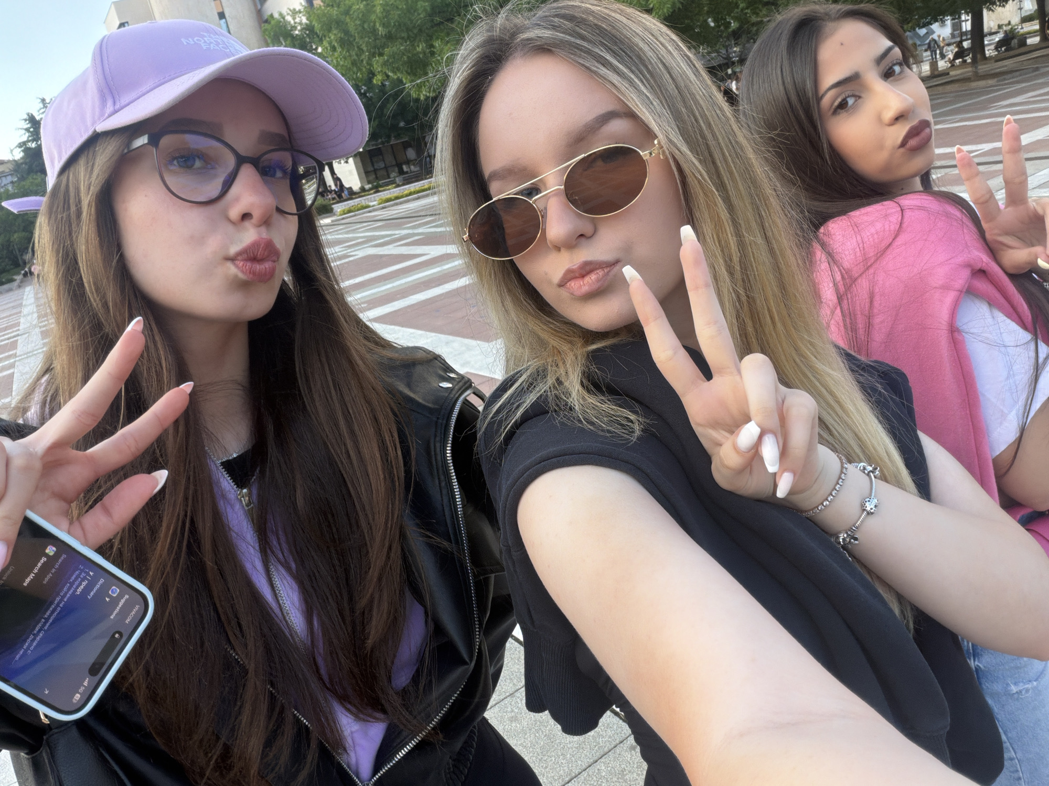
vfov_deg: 58.9
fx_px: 697
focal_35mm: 23
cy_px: 393
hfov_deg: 73.9
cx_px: 524
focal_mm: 2.71
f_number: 1.9
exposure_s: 1/121
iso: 50
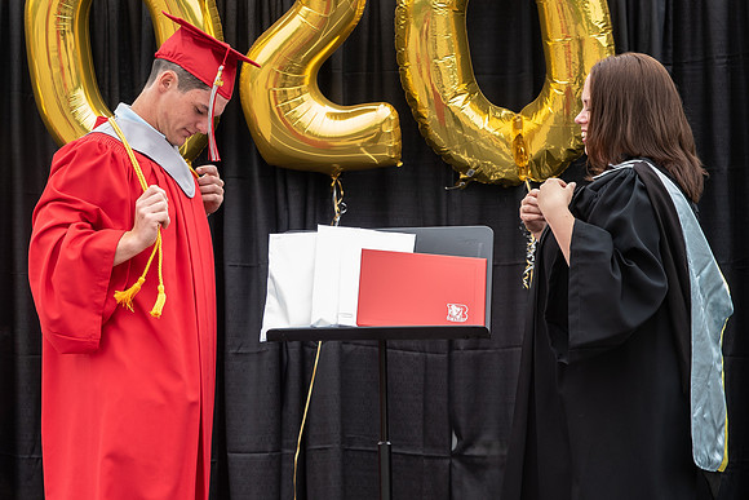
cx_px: 129
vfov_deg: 13.0
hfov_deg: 19.2
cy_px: 188
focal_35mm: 105
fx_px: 2187
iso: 500
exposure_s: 1/320
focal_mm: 56
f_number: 5
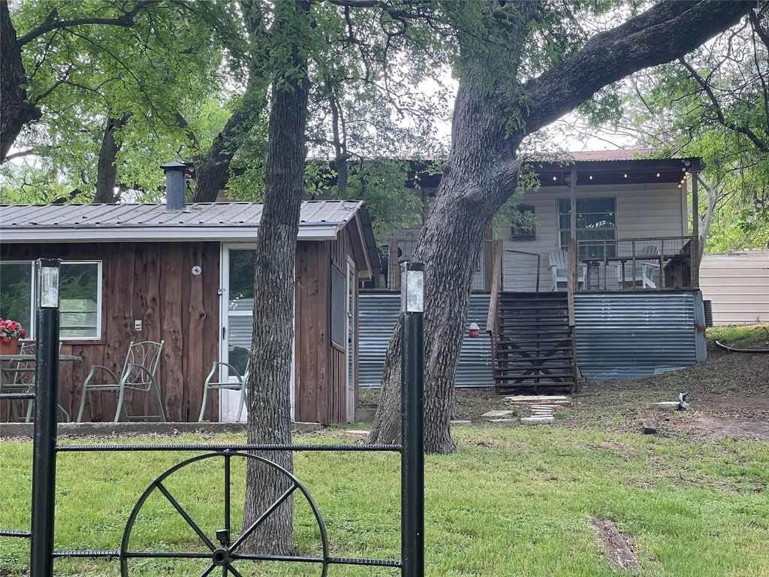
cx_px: 384
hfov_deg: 25.3
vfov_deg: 19.1
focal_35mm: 77
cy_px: 288
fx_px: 1711
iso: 64
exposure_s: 1/99
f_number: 2.8
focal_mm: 9
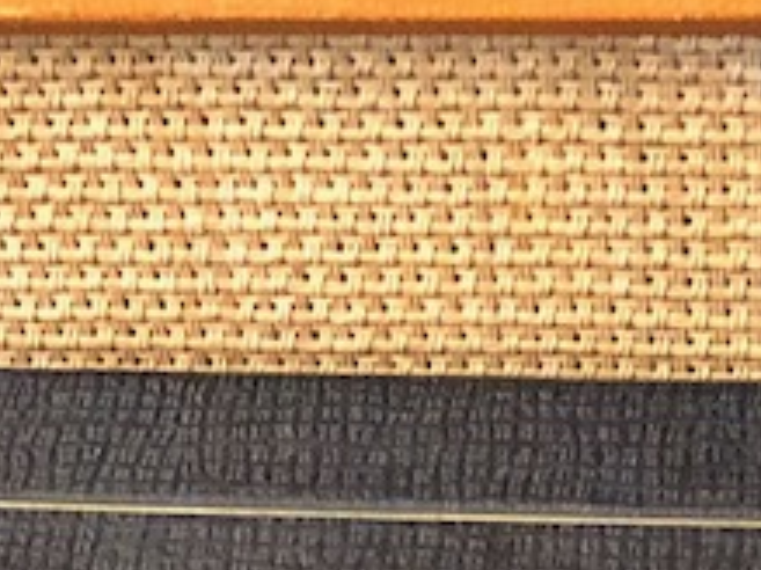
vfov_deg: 8.3
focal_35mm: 164
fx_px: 3603
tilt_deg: -57.0
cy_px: 1376
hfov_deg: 12.0
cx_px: 240
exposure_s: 1/4
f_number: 1.8
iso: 80
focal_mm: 4
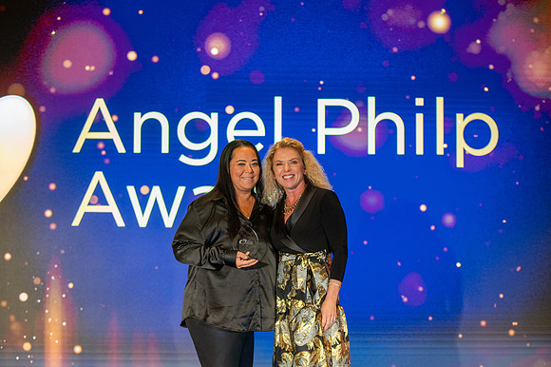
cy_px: 184
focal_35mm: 94
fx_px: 1434
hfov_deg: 21.7
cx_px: 276
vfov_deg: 14.6
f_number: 2.8
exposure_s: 1/250
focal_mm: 90
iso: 3200
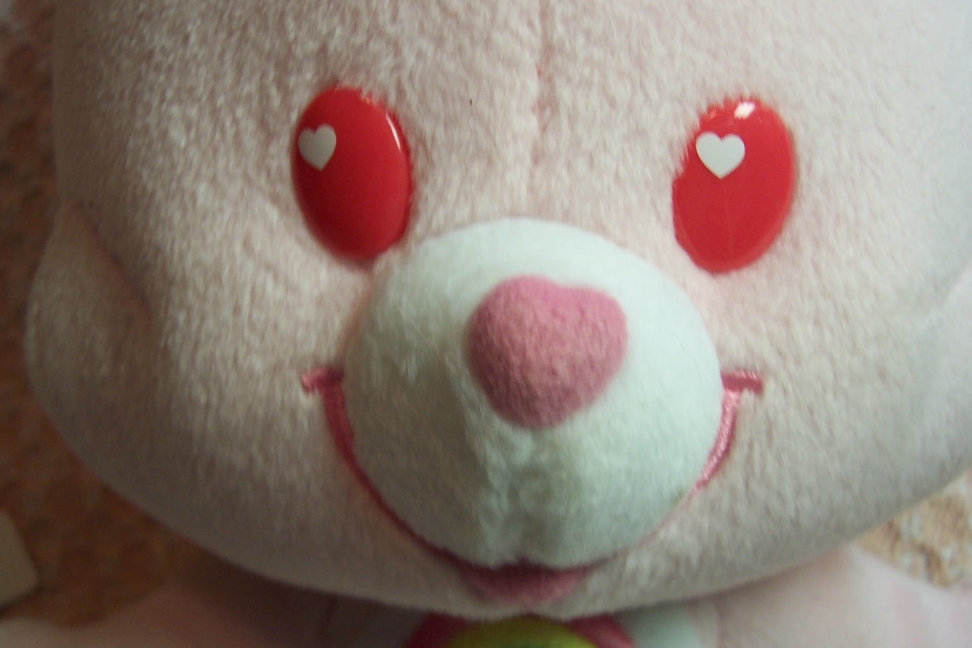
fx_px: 1053
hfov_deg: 49.6
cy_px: 359
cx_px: 482
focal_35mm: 39
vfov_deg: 34.2
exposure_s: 1/60
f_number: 2.8
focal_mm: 5.6
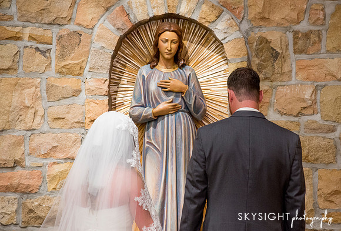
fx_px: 2167
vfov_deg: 6.1
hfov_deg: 9.0
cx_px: 194
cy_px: 118
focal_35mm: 228
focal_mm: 200
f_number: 5.6
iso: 3200
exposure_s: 1/125
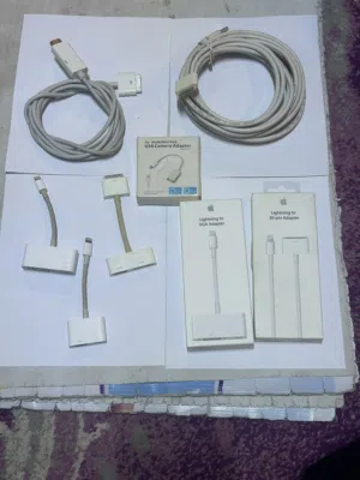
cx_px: 180
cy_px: 240
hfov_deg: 30.3
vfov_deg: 39.7
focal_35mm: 48
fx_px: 666
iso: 80
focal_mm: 6.86
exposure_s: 1/50
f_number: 1.78
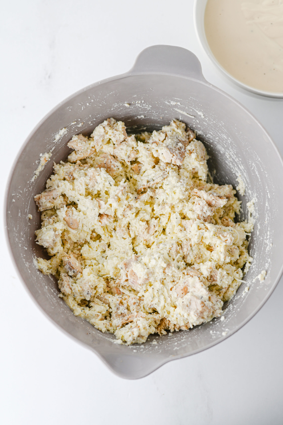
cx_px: 142
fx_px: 590
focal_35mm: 50
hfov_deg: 27.0
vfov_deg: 39.6
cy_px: 212
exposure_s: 1/125
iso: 180
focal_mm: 50
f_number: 4
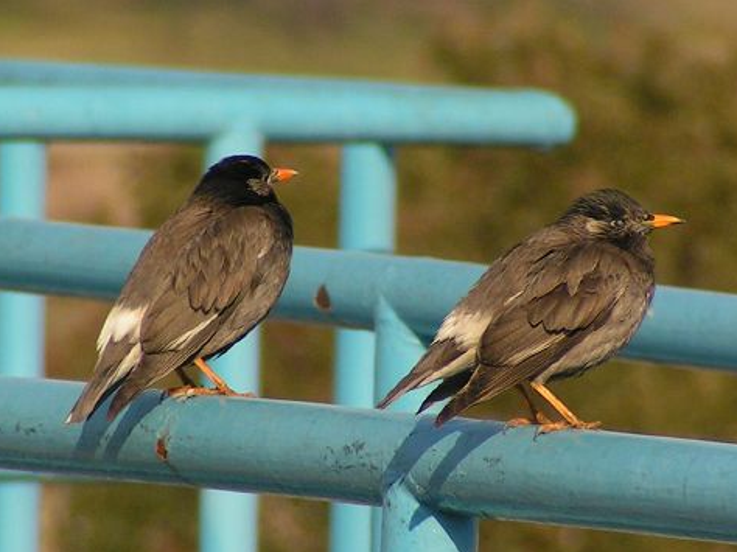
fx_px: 8193
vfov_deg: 3.9
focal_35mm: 385
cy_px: 278
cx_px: 368
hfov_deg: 5.2
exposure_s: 1/400
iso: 50
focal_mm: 58
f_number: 4.5
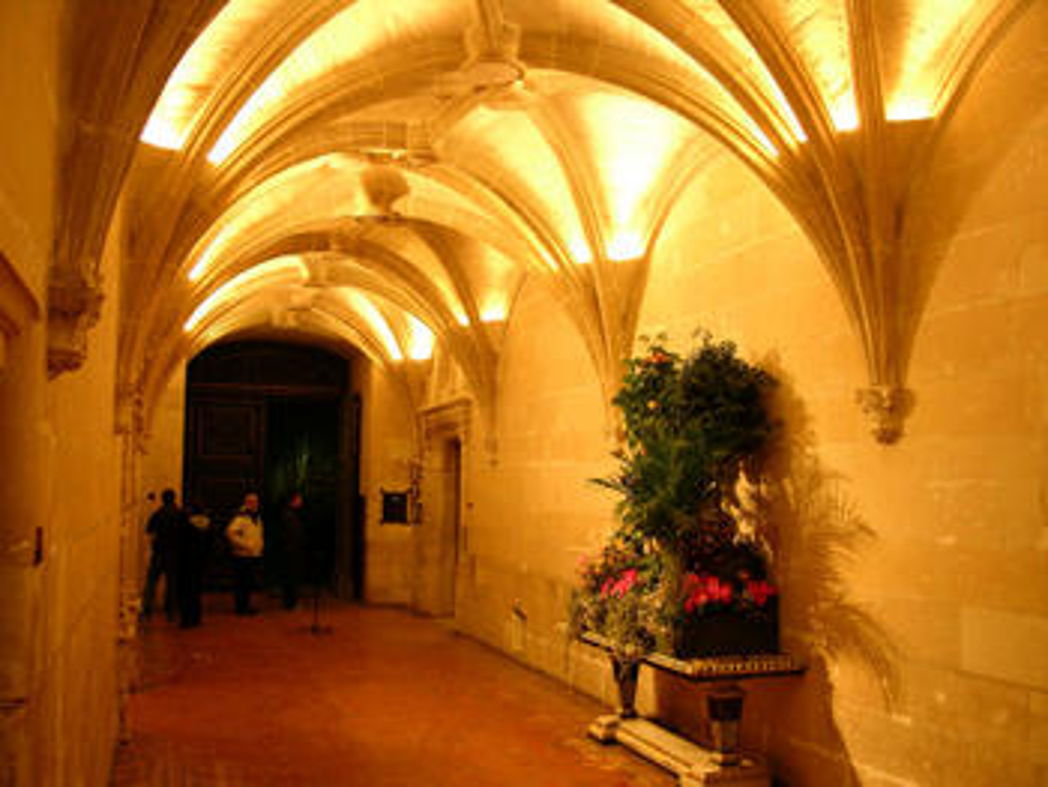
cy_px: 394
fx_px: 1060
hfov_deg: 52.6
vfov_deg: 40.7
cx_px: 524
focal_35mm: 35
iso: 170
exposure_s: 1/3.3
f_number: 2.8
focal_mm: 8.9
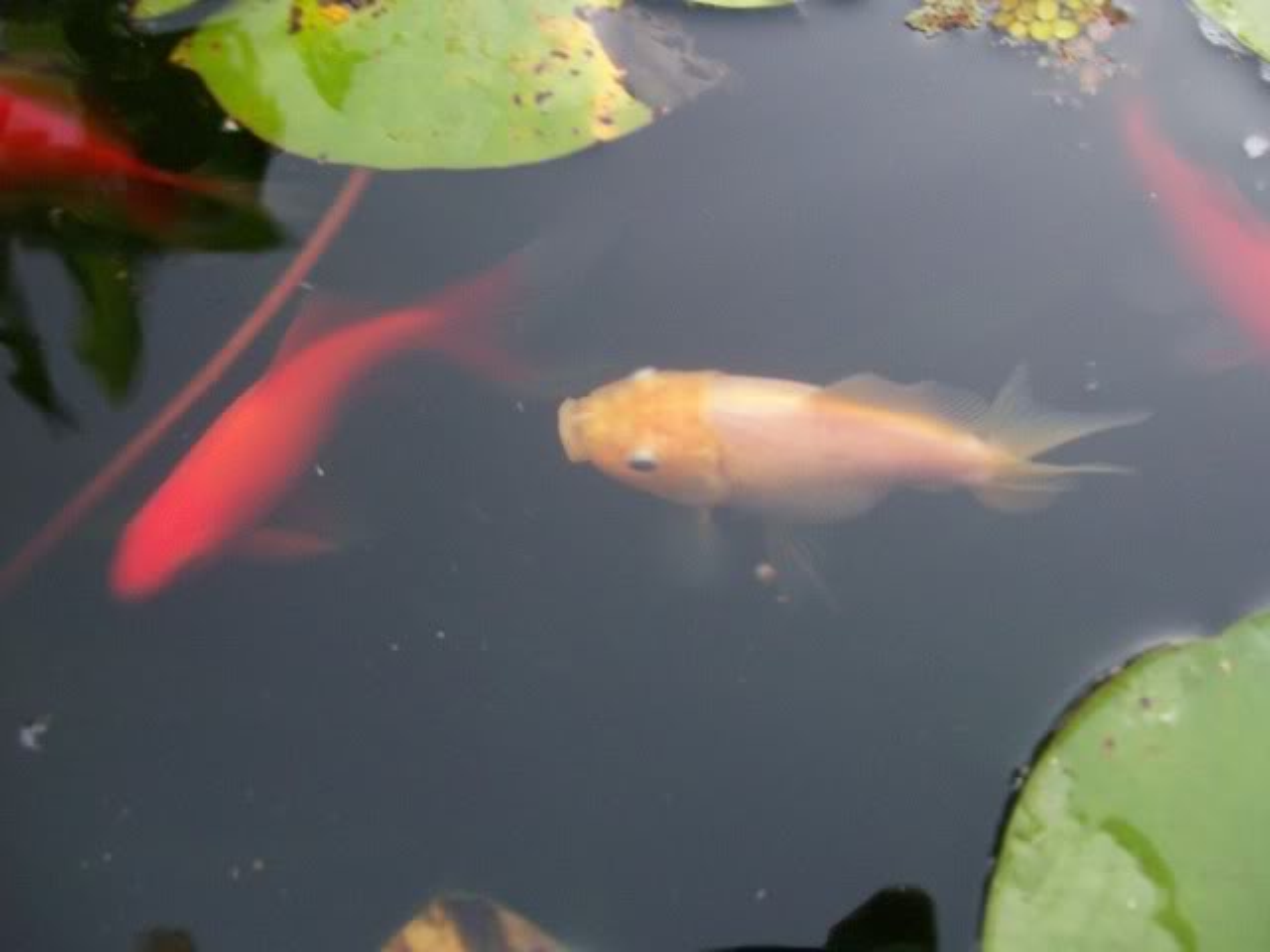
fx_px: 1321
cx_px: 635
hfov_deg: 51.4
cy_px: 476
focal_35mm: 36
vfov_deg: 39.7
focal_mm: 6
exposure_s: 1/20.3
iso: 160
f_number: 2.7
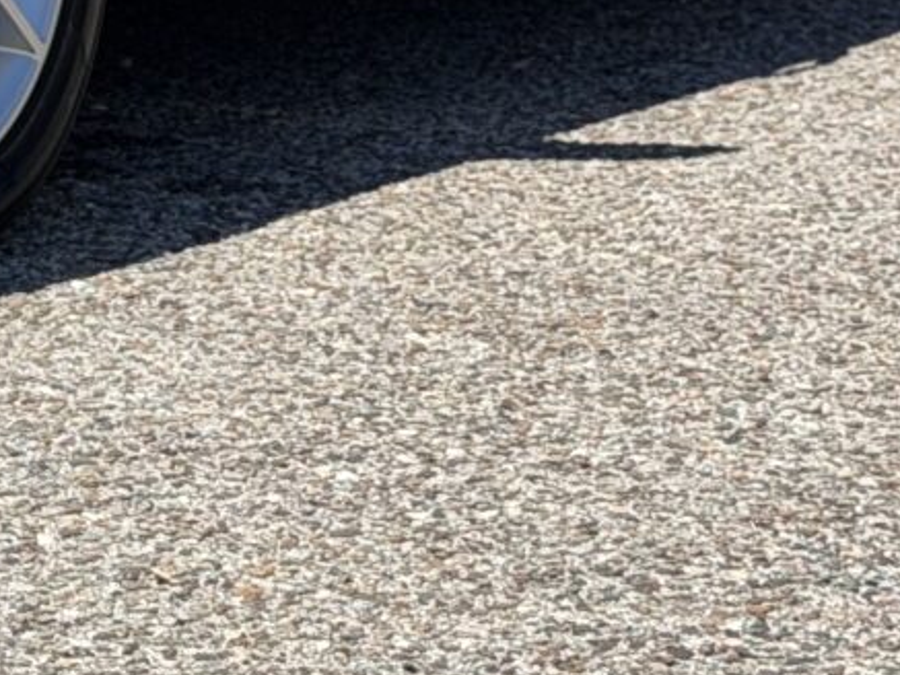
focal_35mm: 211
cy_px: -418
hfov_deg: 9.2
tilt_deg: -3.0
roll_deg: -3.4
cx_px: -286
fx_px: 5487
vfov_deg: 6.9
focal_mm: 6.76
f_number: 1.78
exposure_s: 1/3704
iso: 64
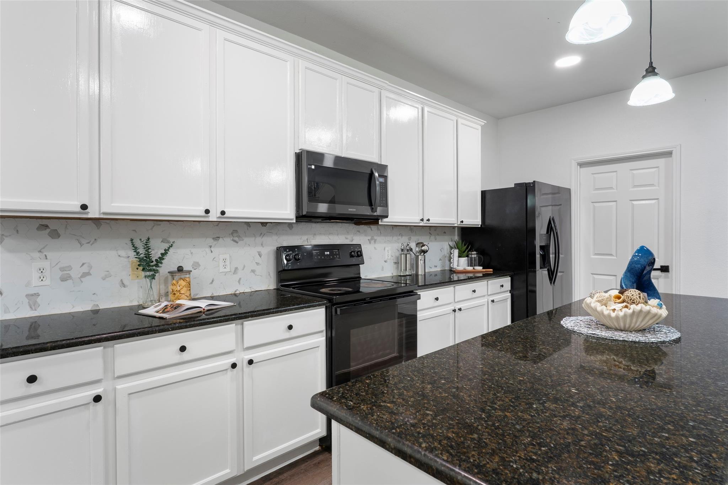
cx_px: 364
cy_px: 242
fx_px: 384
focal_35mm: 19
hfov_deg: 86.9
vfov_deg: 64.5
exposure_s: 2
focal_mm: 19
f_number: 10
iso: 400
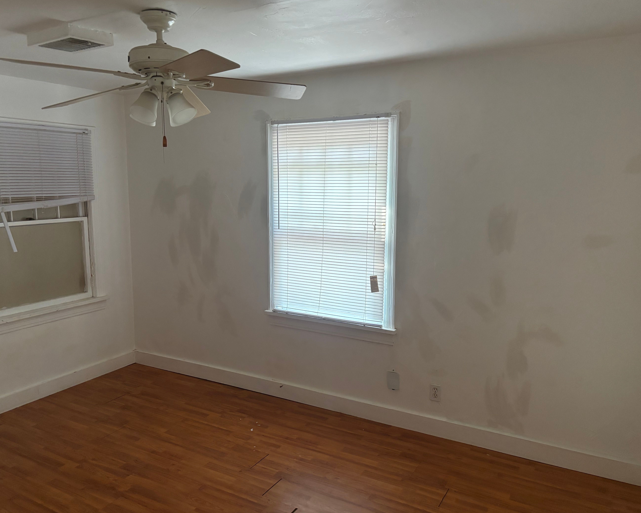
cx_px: 305
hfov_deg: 62.2
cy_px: 250
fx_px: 531
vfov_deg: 51.5
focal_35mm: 28
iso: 320
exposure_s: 1/60
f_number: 1.6
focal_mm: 5.96
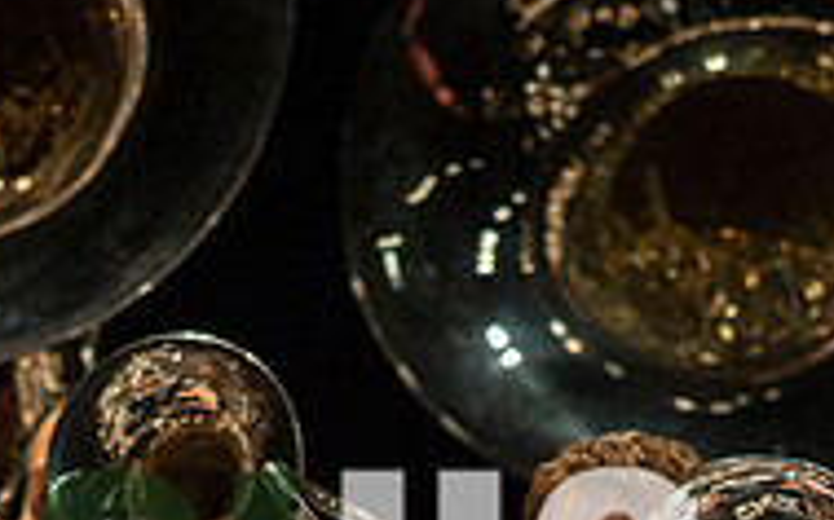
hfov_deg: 1.1
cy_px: 674
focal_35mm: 1878
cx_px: 366
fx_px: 42673
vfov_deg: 0.7
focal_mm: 600
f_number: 5.6
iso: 2000
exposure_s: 1/500
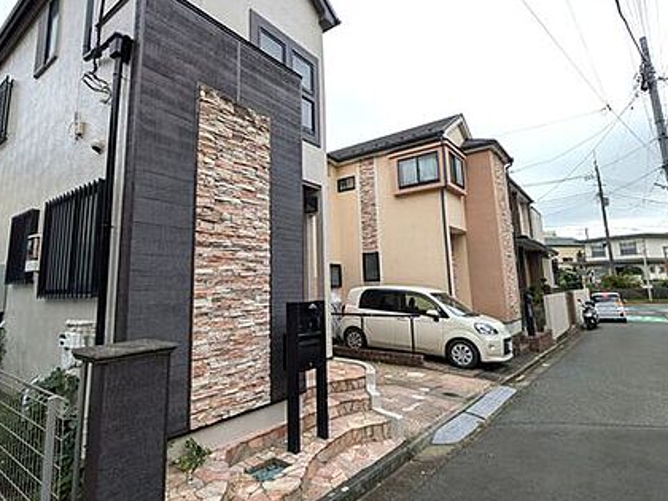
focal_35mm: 20
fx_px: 386
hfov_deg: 81.5
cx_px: 302
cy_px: 227
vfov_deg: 65.8
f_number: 2.2
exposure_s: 1/837
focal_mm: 1.83
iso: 50
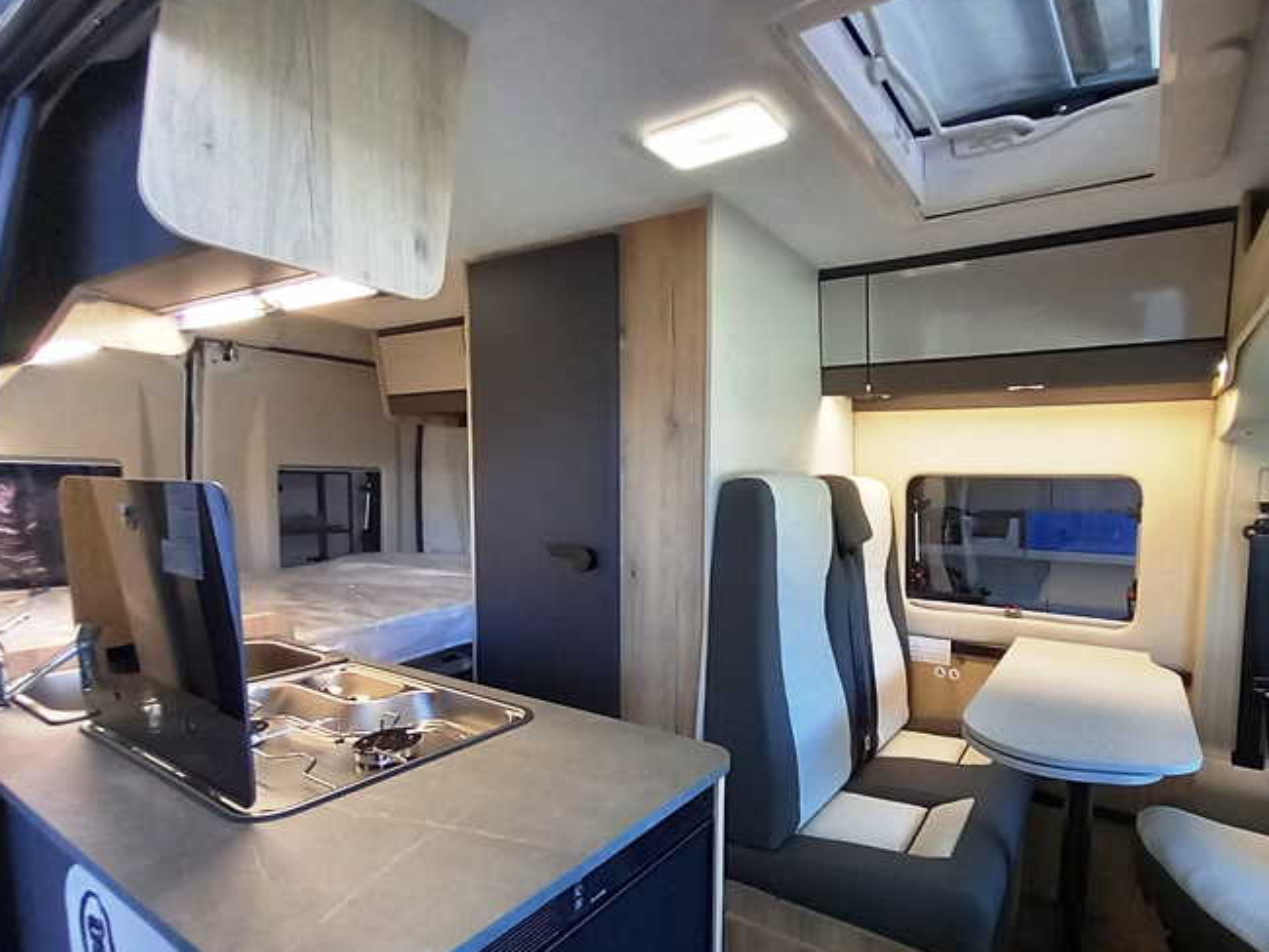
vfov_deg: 74.3
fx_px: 623
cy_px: 550
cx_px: 756
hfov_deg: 89.9
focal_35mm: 17
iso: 200
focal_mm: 1.13
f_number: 2.2
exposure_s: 1/33
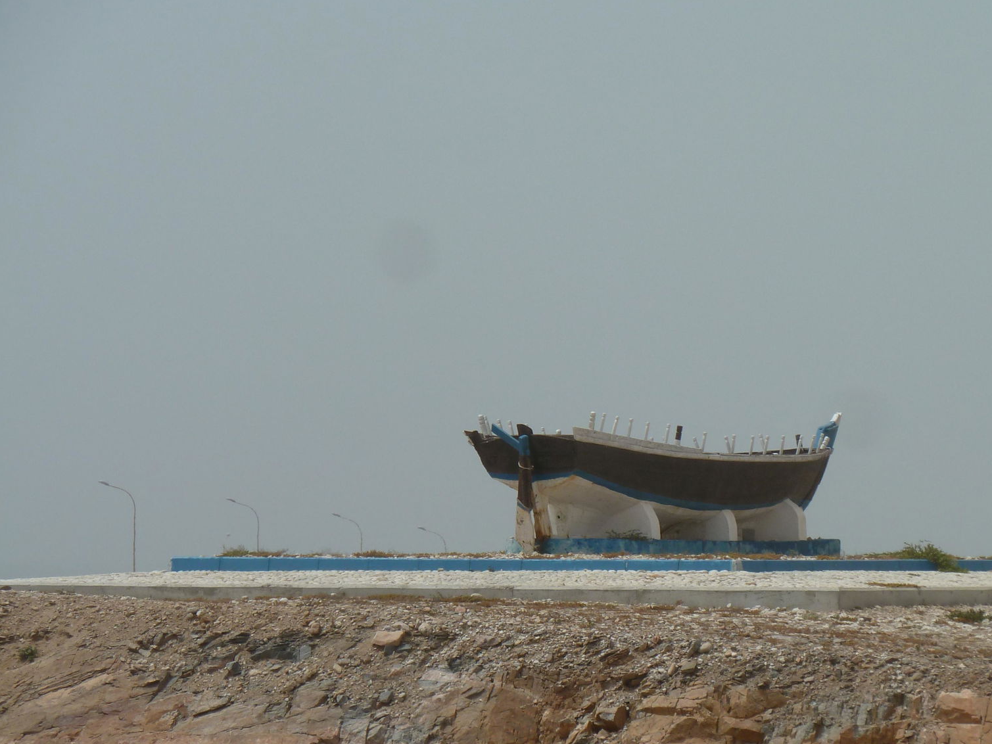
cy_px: 460
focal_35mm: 201
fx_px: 5761
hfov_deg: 9.8
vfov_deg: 7.4
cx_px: 619
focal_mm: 25.9
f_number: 5.6
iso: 80
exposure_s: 1/800
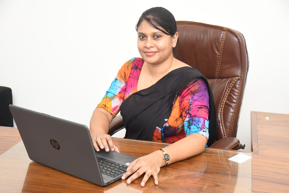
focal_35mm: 60
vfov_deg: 22.6
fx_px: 482
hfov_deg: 33.4
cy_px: 96
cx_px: 144
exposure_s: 1/80
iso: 1000
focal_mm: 40
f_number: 5
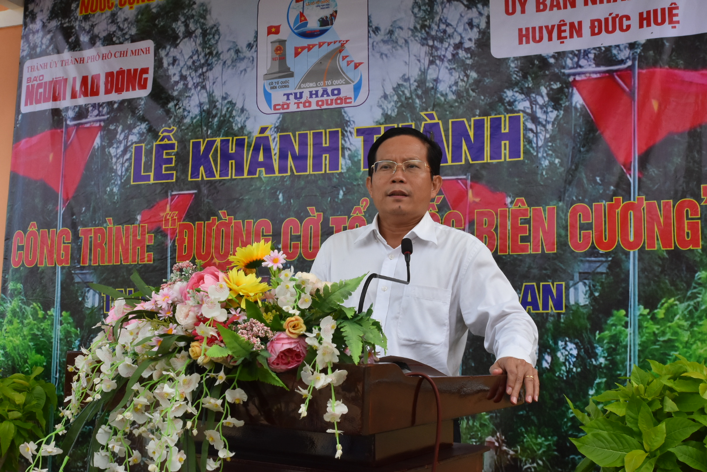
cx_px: 354
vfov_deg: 31.9
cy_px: 236
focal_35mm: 42
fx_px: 825
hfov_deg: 46.4
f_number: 14
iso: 800
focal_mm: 28
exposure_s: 1/200
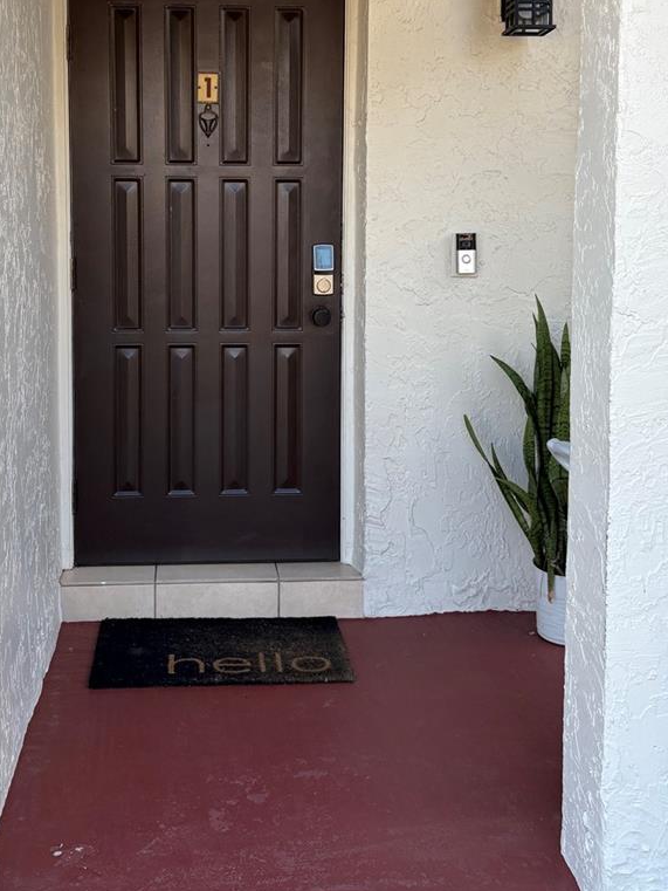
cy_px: 287
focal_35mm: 41
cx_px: 259
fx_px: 1055
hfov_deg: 35.0
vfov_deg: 45.0
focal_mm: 5.96
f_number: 1.6
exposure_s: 1/329
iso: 50
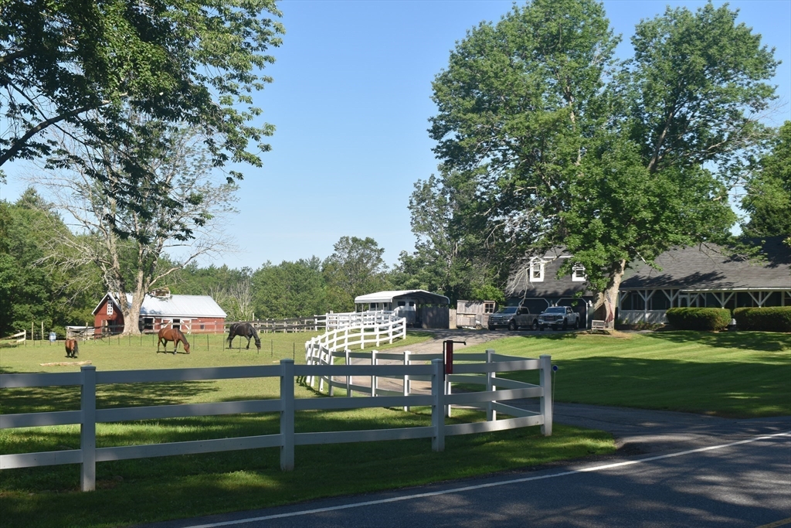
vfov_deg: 29.0
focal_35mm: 46
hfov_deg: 42.3
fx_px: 1022
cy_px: 264
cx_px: 396
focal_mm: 31
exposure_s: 1/320
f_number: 9
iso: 200
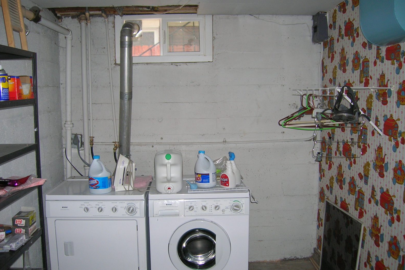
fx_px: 405
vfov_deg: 36.8
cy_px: 149
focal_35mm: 36
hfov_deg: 53.1
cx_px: 200
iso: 67
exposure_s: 1/60
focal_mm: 5.7
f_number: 2.9
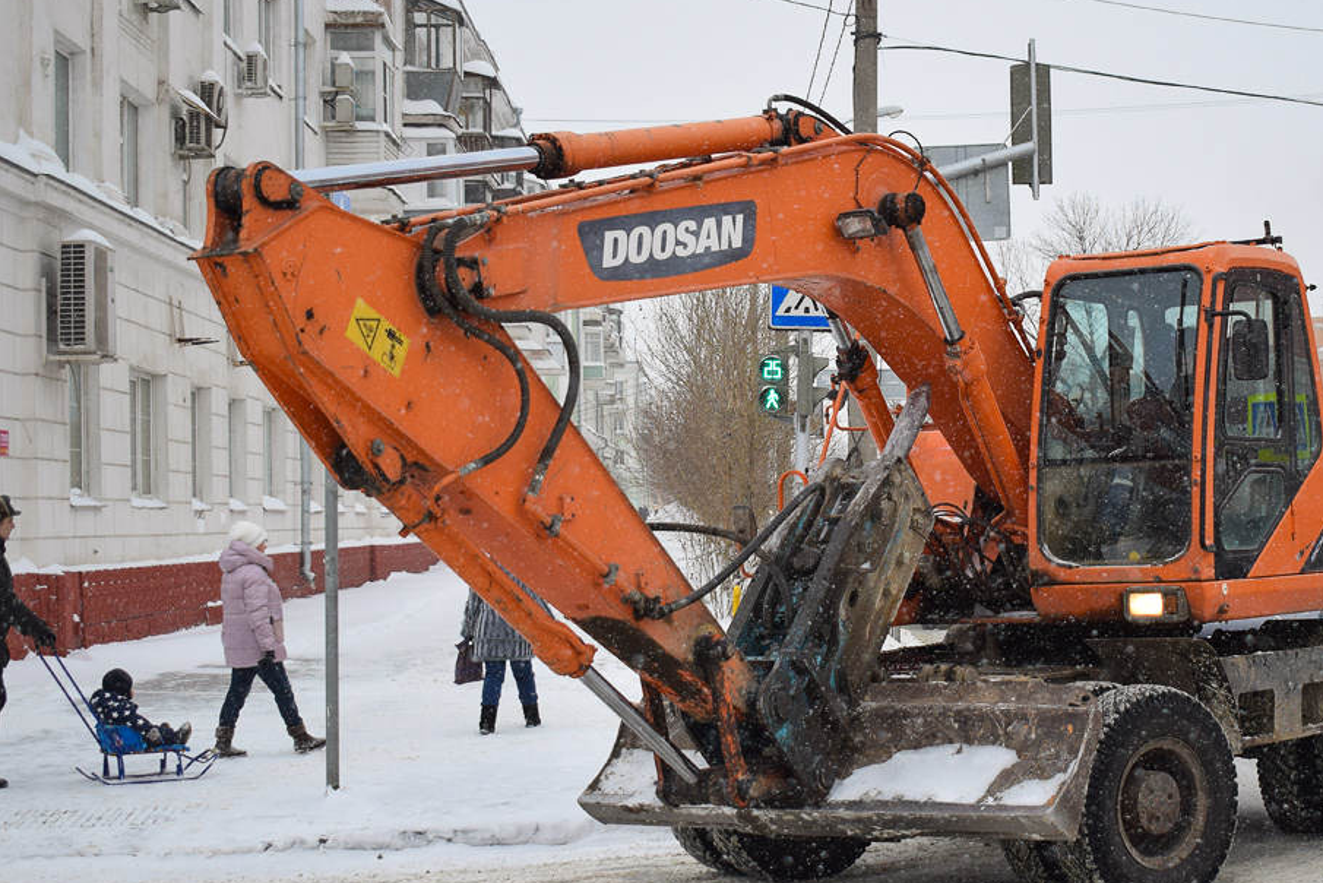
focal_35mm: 58
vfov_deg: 23.5
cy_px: 412
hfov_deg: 34.5
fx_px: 2120
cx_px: 794
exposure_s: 1/800
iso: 400
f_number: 4.5
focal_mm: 29
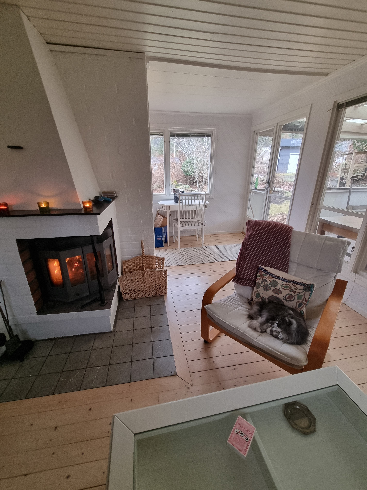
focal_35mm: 13
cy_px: 245
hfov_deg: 89.9
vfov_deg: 106.2
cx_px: 184
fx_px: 184
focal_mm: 2.2
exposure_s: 1/50
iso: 400
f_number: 2.2
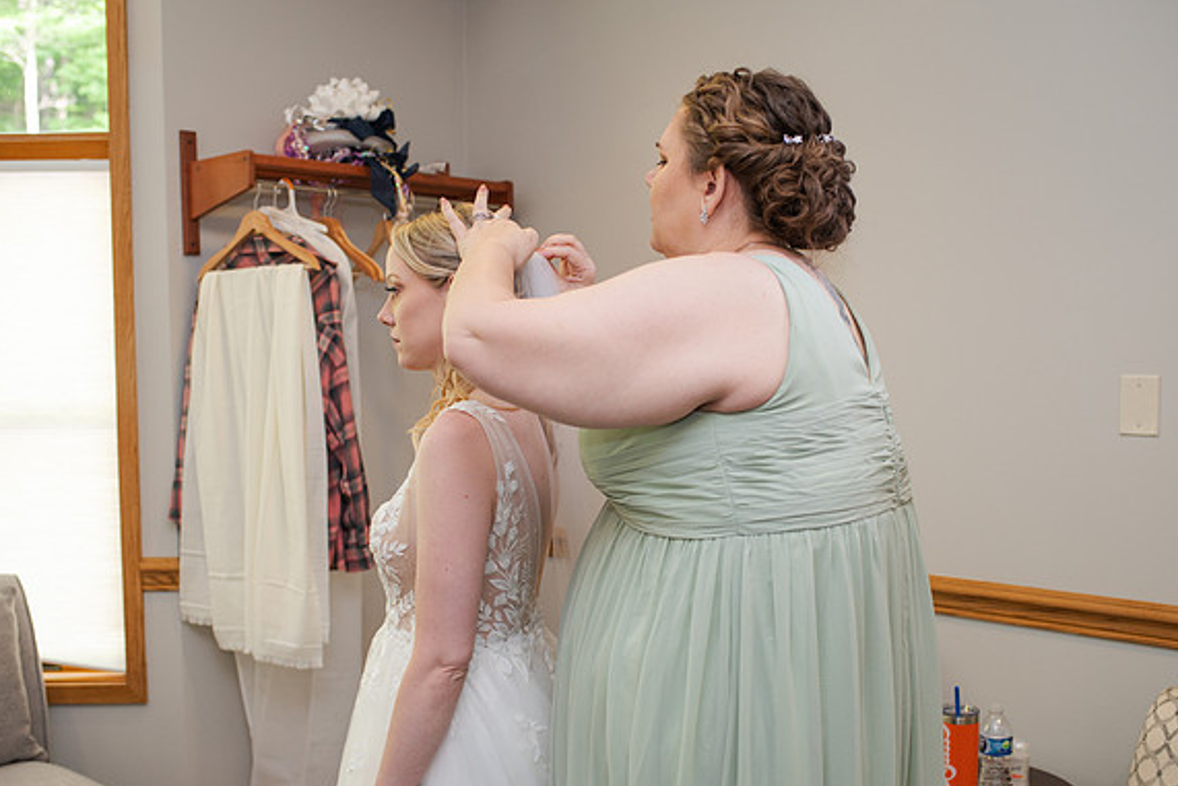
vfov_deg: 35.1
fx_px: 1244
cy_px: 422
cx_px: 588
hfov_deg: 50.7
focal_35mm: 38
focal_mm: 35
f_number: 3.2
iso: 800
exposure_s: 1/160
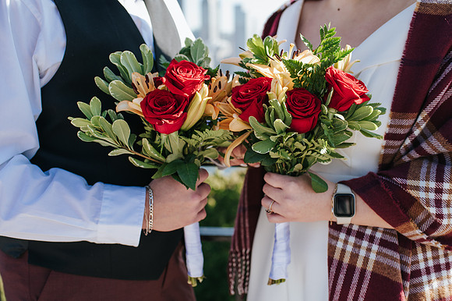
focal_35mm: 39
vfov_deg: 33.9
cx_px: 241
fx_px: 492
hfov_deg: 49.3
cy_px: 166
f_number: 3.2
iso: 320
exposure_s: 1/1000
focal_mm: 35
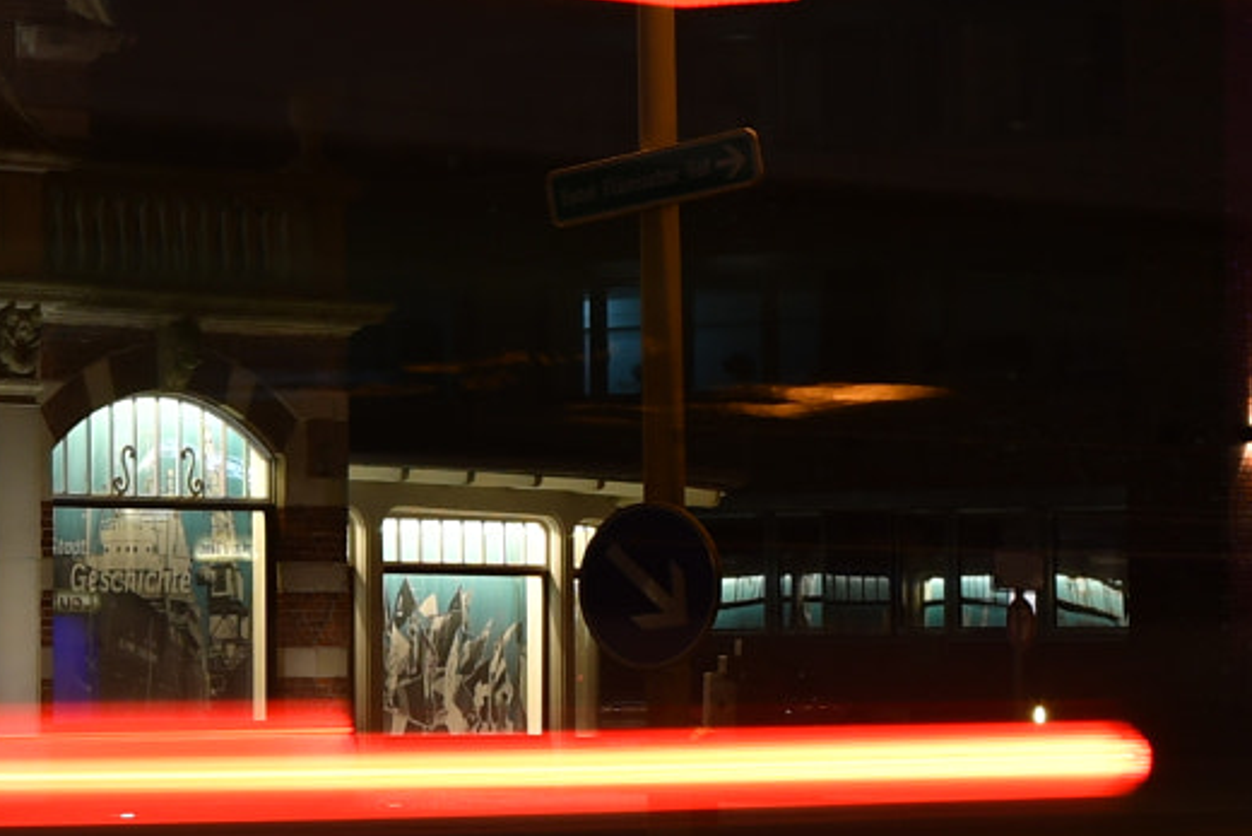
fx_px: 6574
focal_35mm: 189
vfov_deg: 7.3
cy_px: 469
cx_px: -689
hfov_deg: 10.5
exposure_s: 1
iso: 100
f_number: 5.6
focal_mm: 32
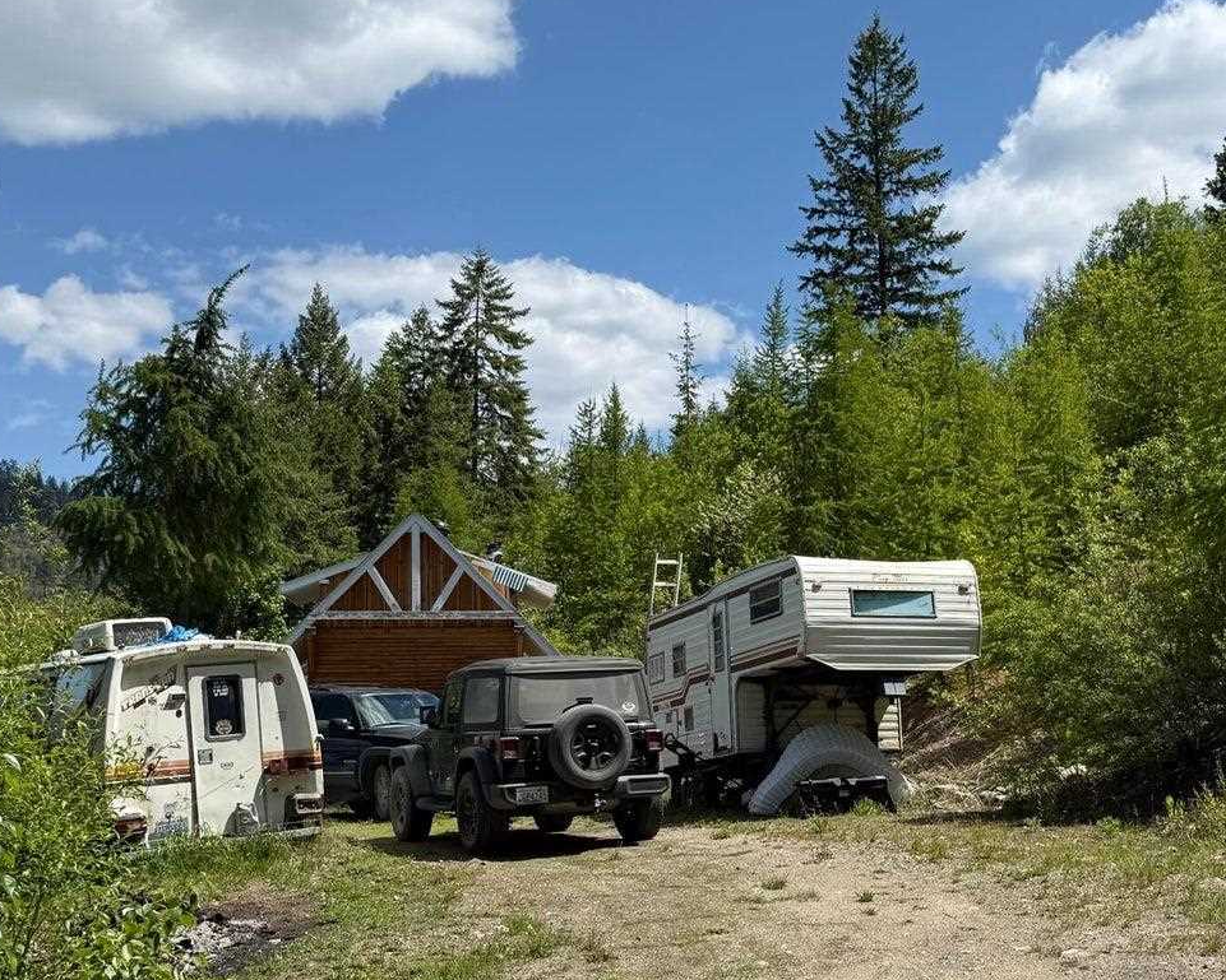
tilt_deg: +4.3
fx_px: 1887
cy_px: 637
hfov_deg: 35.9
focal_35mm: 52
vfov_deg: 29.0
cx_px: 730
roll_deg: +2.5
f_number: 1.78
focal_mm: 6.76
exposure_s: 1/4975
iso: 80
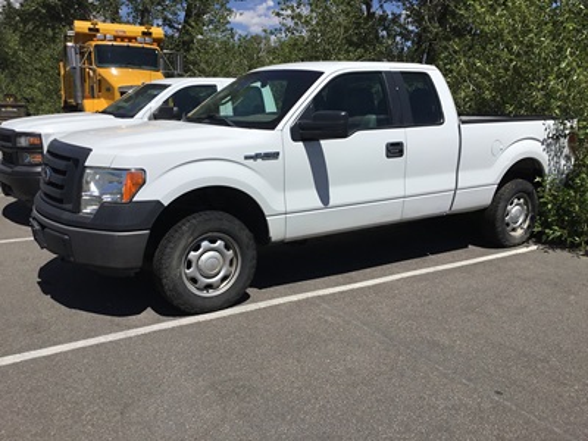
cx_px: 294
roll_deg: +0.1
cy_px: 220
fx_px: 527
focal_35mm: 31
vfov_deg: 45.4
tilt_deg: -14.7
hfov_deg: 58.4
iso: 25
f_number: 2.4
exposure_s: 1/3401
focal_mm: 3.3
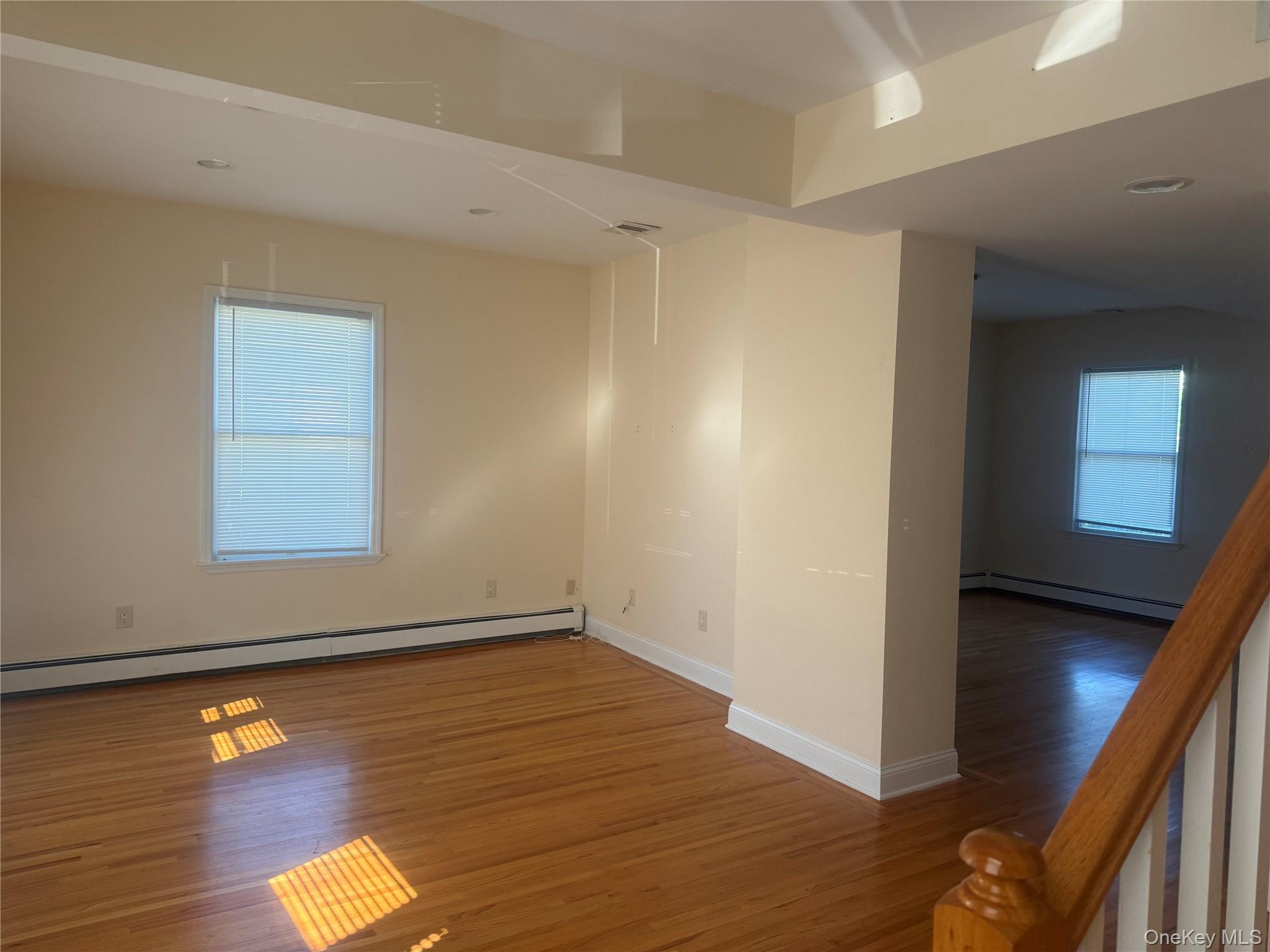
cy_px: 476
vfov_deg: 56.8
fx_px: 881
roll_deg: -2.0
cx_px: 635
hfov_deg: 71.6
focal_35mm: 24
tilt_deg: -2.3
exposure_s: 1/120
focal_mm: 6.76
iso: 160
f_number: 1.78
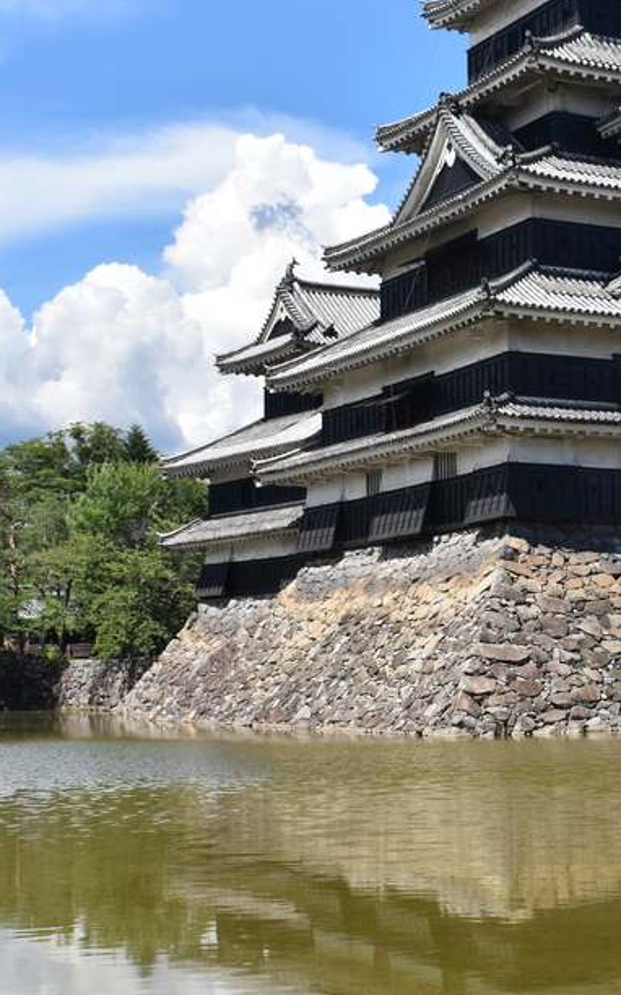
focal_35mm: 72
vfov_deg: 28.4
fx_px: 1952
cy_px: 670
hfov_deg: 17.6
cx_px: 636
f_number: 10
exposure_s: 1/400
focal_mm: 24
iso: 200
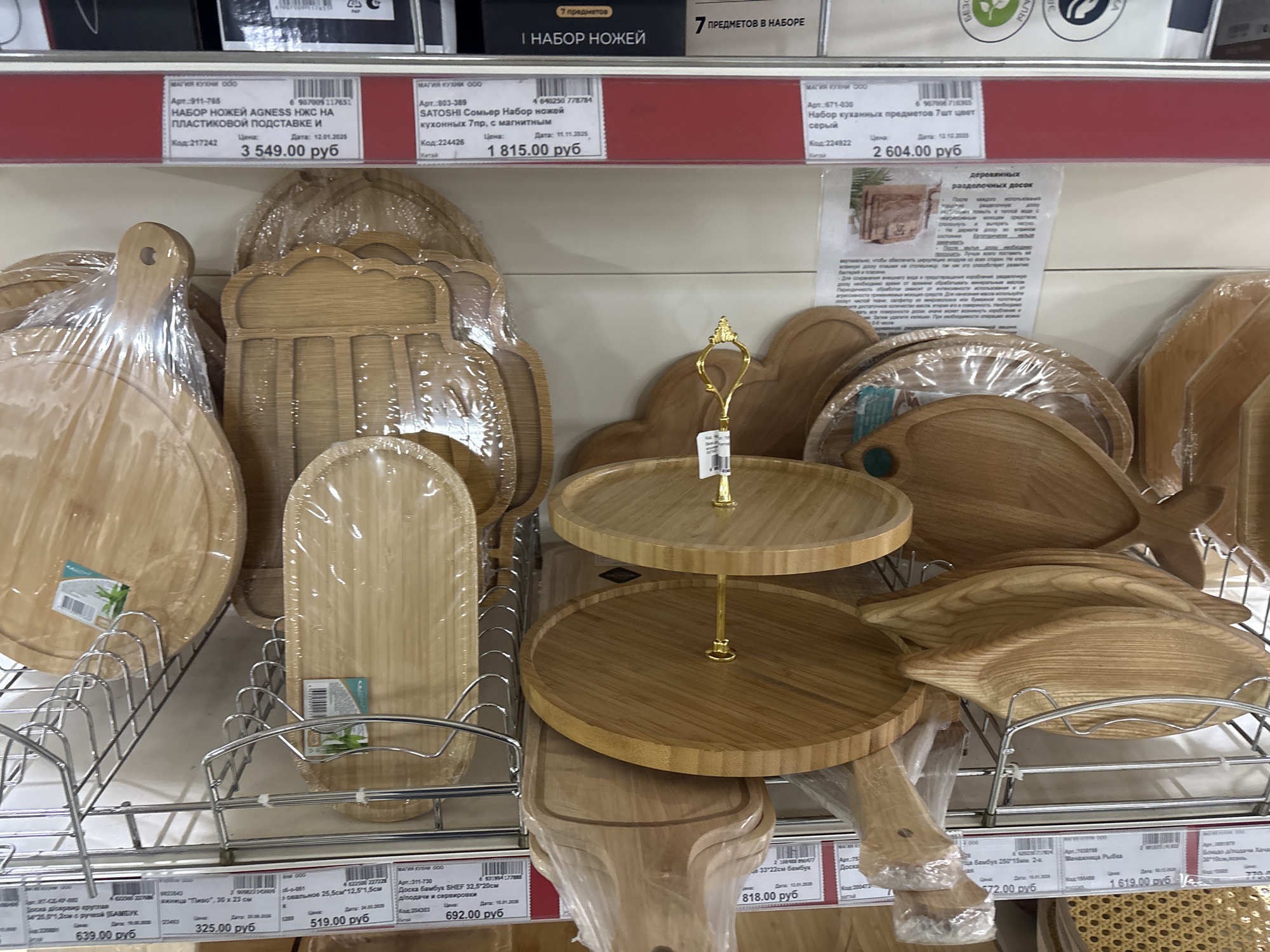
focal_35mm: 26
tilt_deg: -22.7
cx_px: 635
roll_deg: -0.7
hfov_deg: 67.3
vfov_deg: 53.1
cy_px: 476
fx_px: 954
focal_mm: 5.96
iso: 400
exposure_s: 1/50
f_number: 1.6
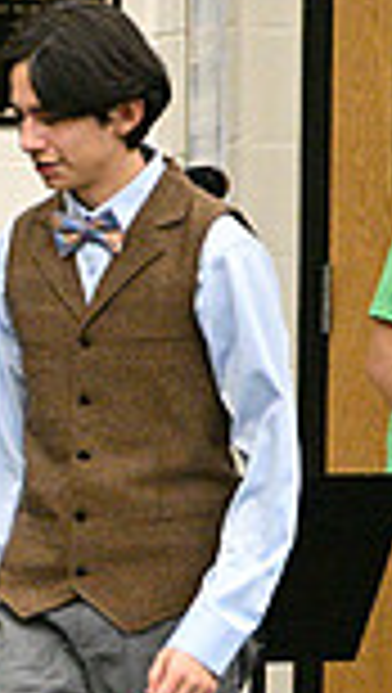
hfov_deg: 2.4
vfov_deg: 4.3
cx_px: -888
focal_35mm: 504
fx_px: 9283
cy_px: 587
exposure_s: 1/1000
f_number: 2.8
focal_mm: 128
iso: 12800
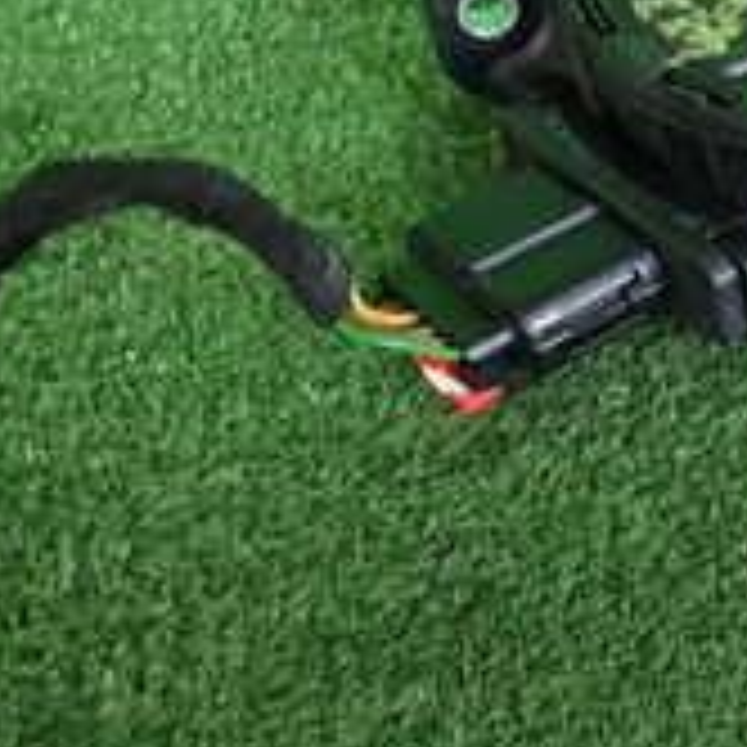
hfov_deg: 18.8
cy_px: 351
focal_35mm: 80
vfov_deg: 21.6
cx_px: 1156
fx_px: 1953
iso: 200
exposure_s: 1/60
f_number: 2
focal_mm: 4.5
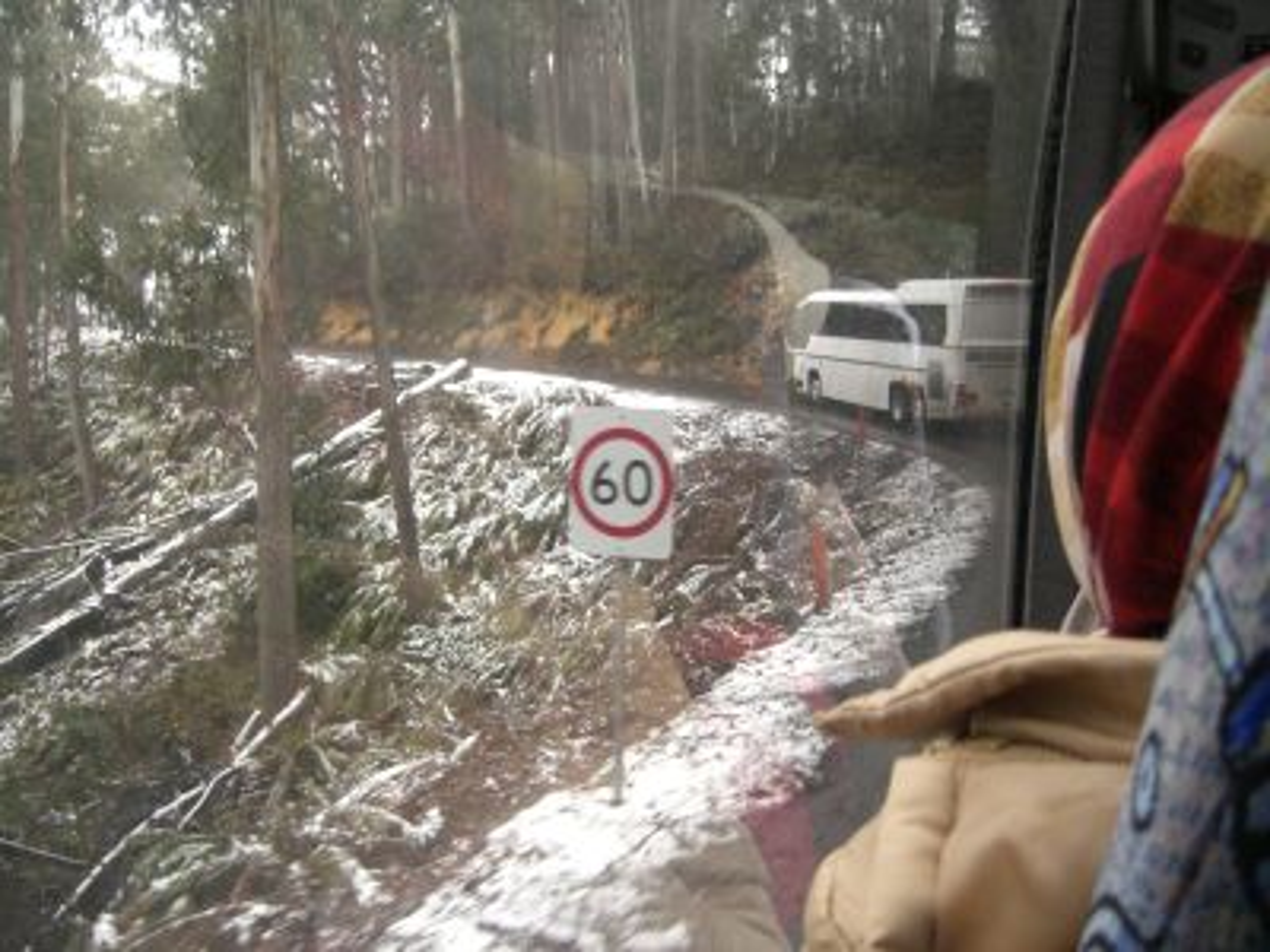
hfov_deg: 49.0
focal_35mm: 38
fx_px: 1394
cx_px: 635
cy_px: 476
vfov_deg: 37.7
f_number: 2.8
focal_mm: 7.9
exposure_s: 1/80
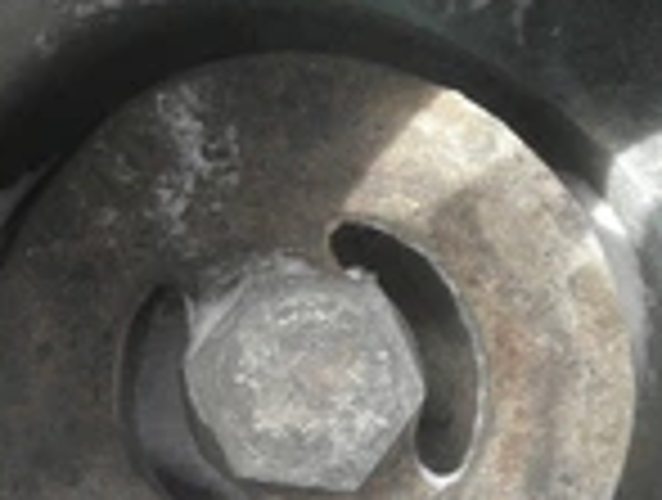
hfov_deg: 25.6
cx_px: 293
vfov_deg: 19.4
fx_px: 1457
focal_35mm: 76
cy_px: 360
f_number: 3
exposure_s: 1/30
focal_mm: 5
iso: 64
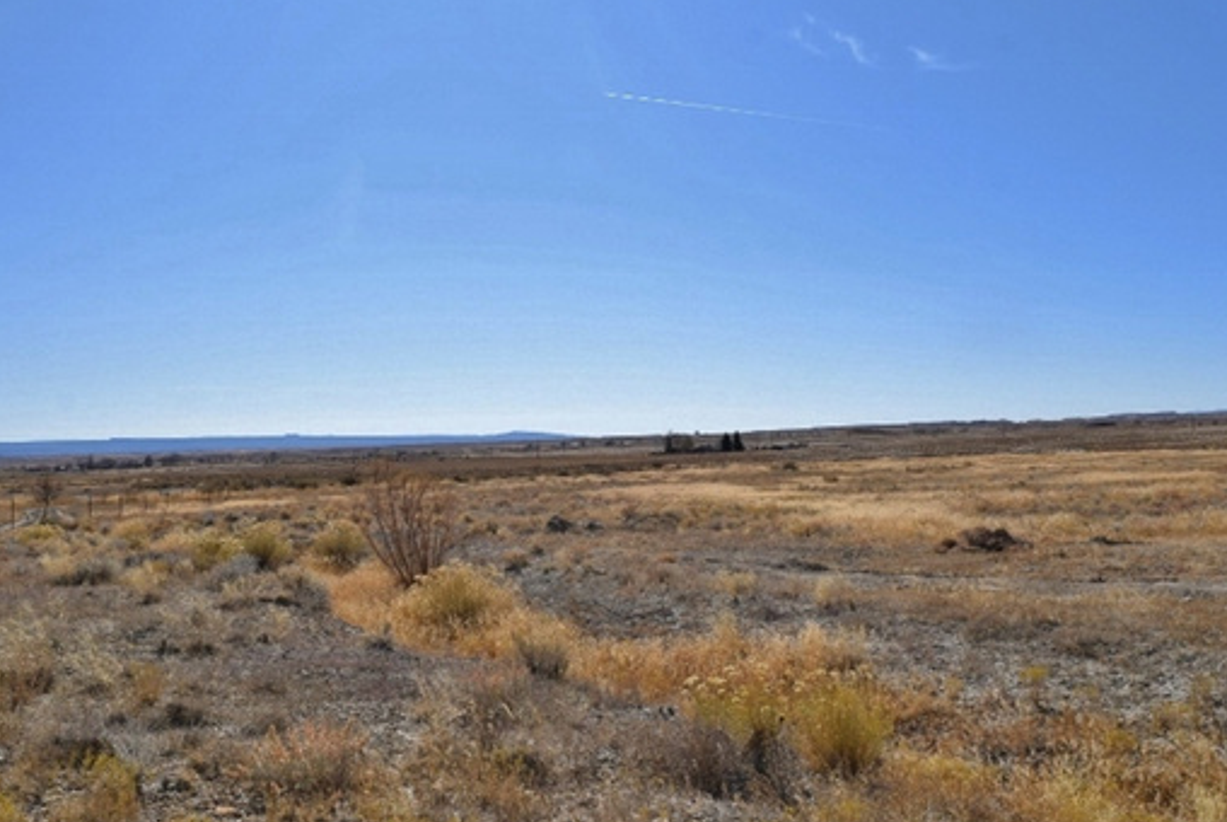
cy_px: 445
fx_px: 1160
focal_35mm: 34
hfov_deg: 55.7
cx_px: 667
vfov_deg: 39.0
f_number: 11
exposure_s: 1/500
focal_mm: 18
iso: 200
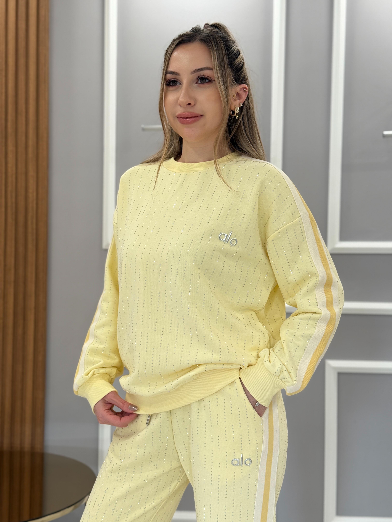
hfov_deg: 30.3
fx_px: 725
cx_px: 196
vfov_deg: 39.7
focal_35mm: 48
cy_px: 261
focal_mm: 6.76
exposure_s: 1/121
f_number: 1.78
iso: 80
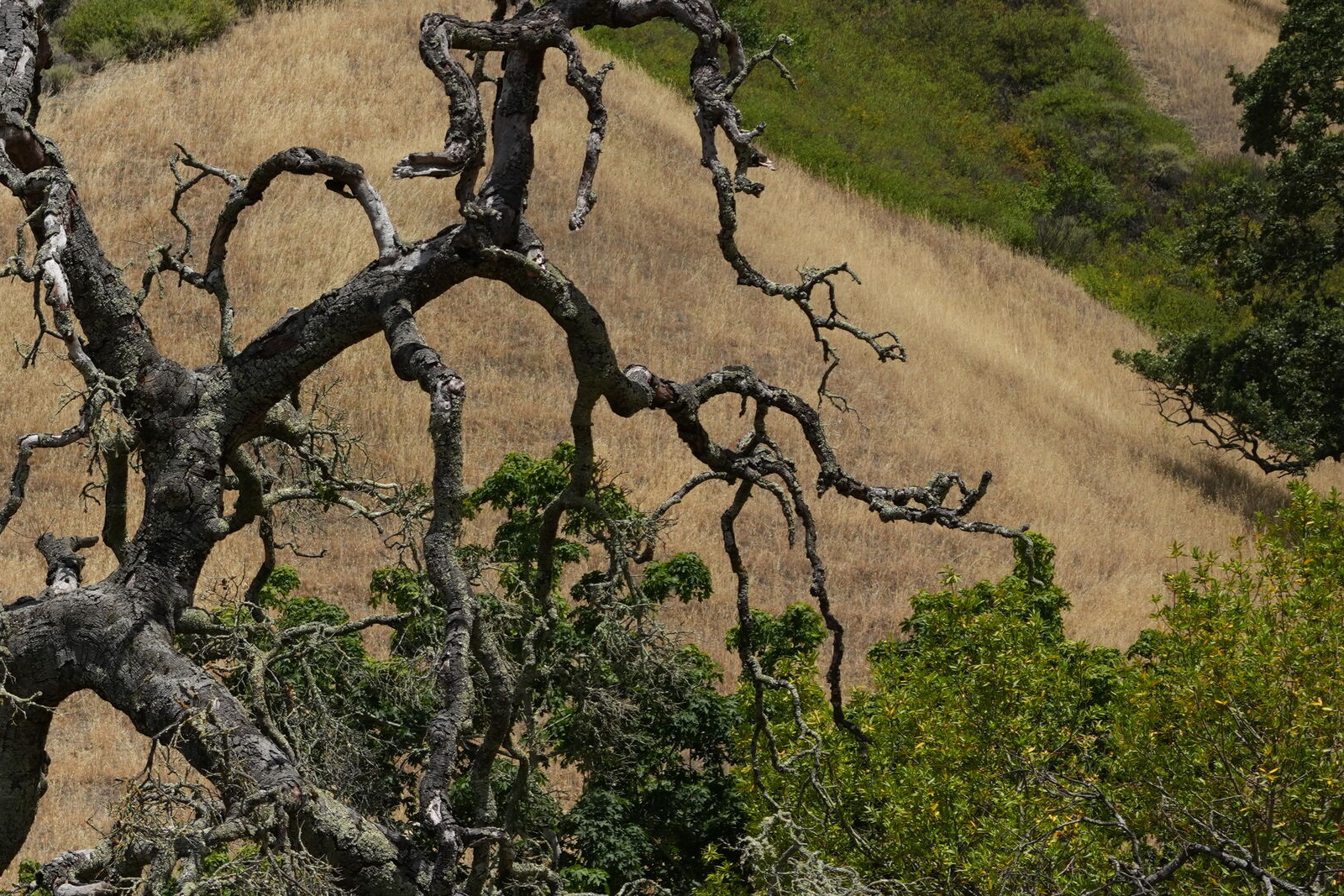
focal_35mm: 135
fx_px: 5040
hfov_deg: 14.7
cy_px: 727
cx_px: -246
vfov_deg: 10.1
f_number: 4.5
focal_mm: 50
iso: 200
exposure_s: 1/2000
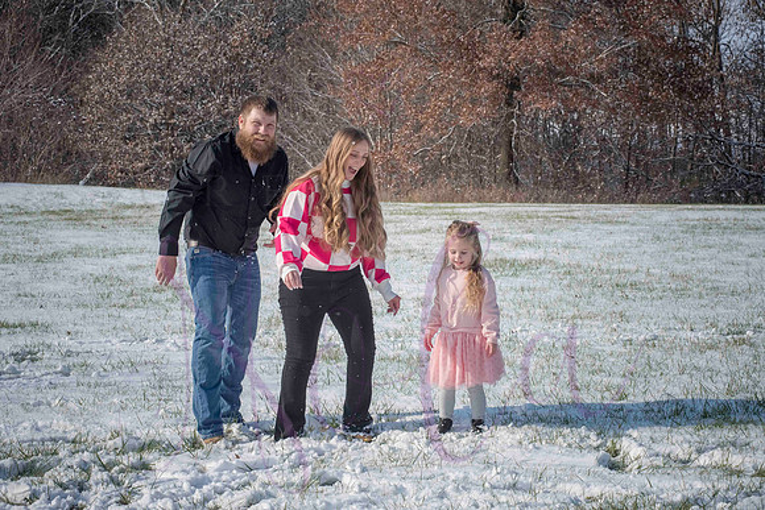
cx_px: 382
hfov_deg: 25.4
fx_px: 1700
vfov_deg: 17.1
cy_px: 255
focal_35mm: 80
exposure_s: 1/1000
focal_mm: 80
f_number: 14
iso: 640
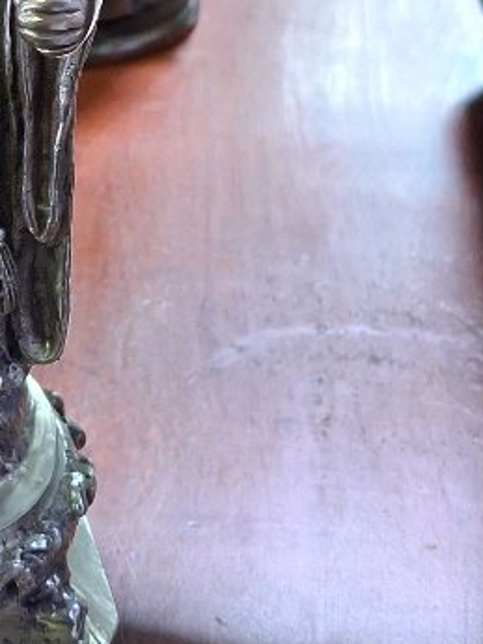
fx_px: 1748
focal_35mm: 94
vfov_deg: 20.5
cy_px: 71
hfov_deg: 15.2
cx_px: -82
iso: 400
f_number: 1.8
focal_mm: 4
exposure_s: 1/33
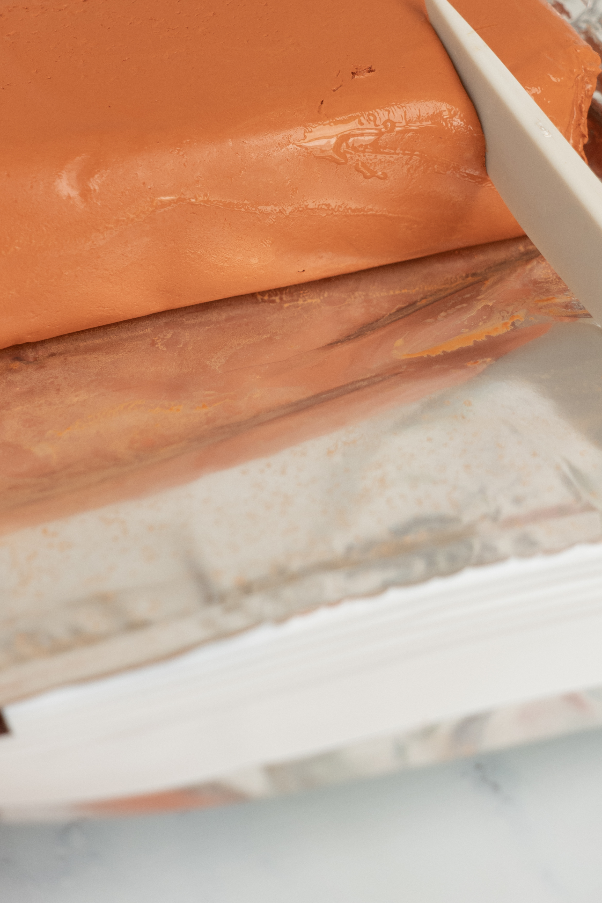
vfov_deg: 25.1
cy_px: 260
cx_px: 374
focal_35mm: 80
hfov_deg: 17.0
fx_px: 2006
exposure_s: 1/30
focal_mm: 19.18
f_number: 3.5
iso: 100
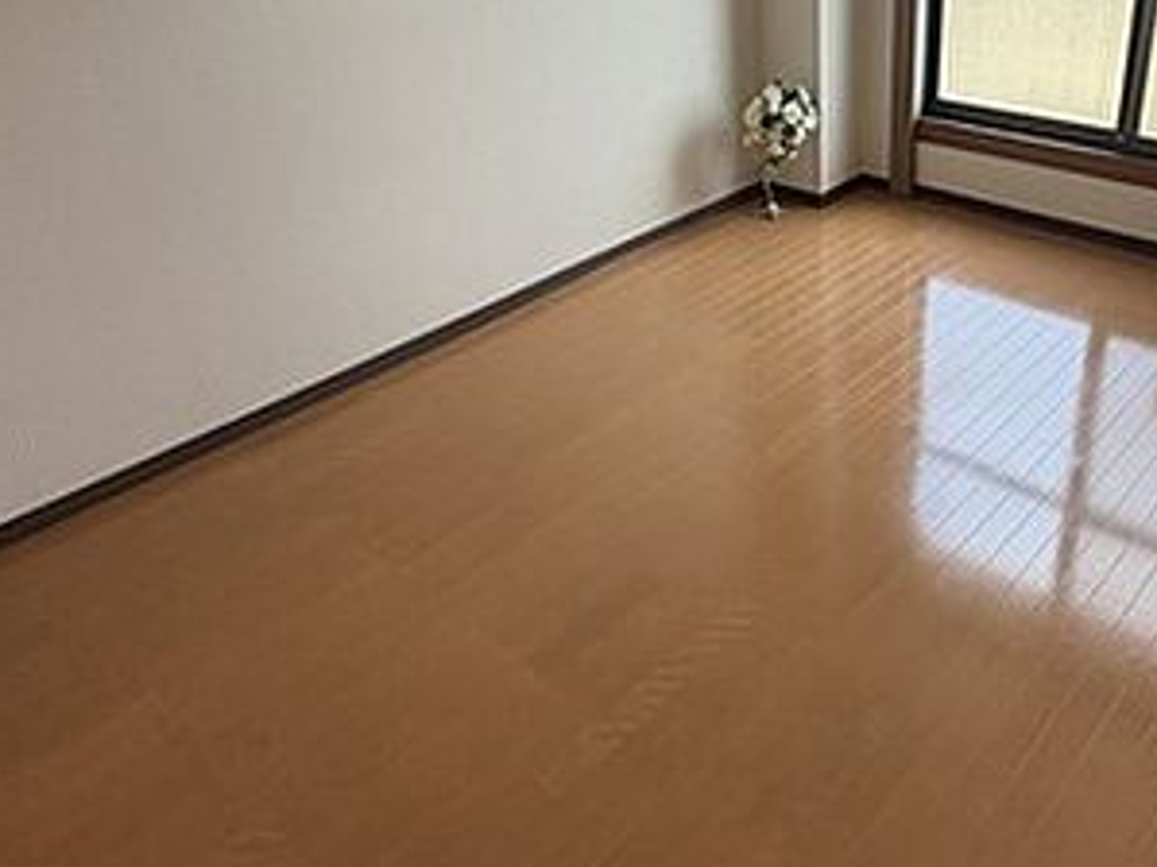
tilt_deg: -27.9
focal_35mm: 30
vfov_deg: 46.4
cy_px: 337
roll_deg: +2.1
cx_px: 782
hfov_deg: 58.5
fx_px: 1002
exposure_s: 1/121
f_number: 2.2
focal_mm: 2.22
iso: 80
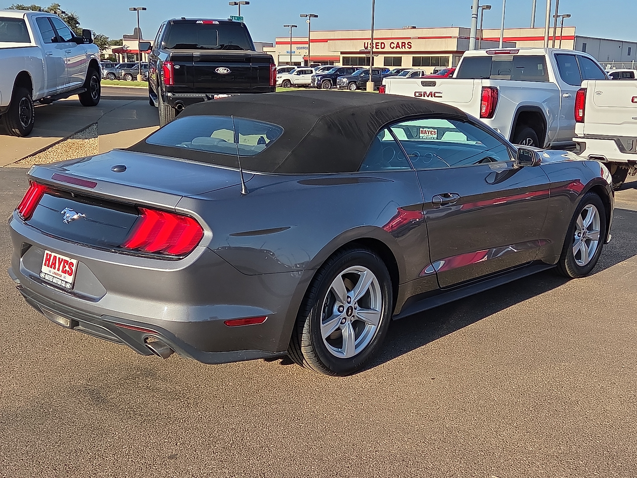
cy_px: 239
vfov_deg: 36.0
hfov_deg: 46.8
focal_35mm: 40
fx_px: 736
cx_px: 318
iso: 25
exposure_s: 1/1667
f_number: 1.8
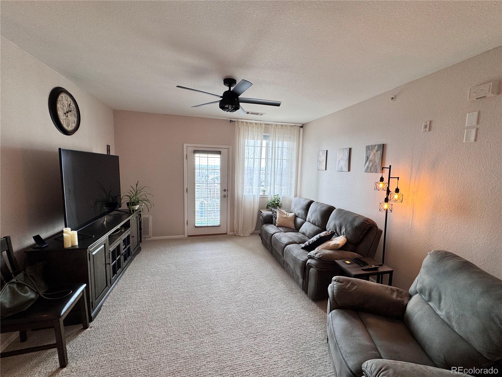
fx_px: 203
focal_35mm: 14
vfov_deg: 85.7
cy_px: 188
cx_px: 251
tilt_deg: -6.6
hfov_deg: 102.1
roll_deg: -1.3
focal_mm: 2.22
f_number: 2.2
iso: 64
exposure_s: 1/120
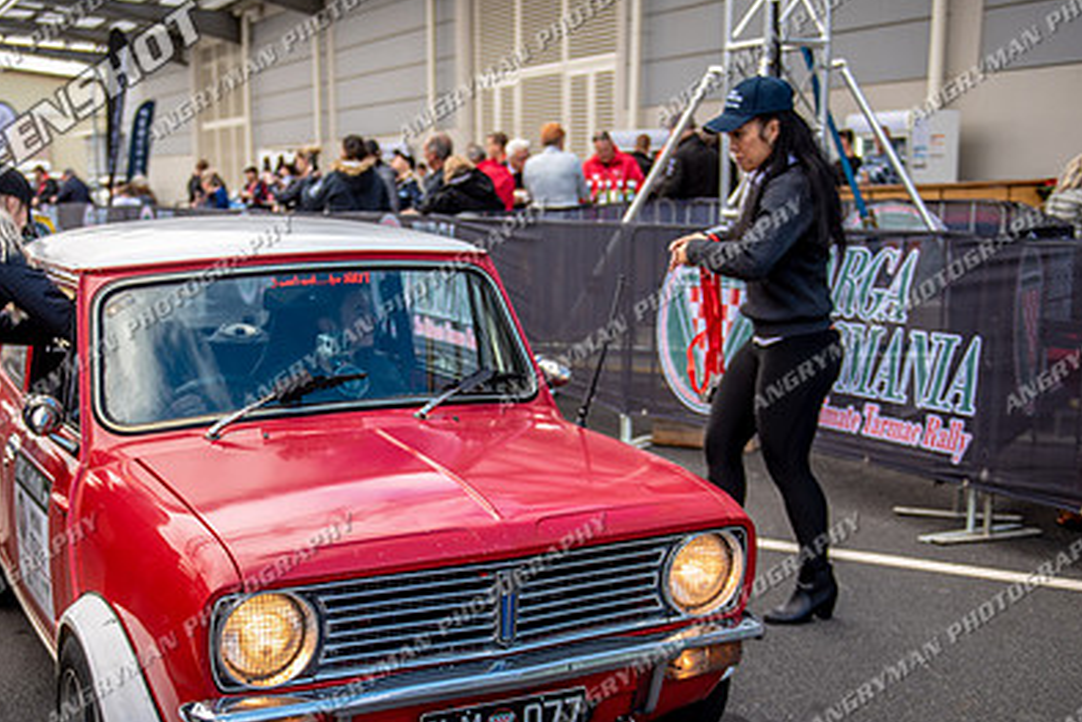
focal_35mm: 50
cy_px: 487
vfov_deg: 26.8
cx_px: 379
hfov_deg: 39.2
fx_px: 1503
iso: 110
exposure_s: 1/500
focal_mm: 34
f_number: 2.8
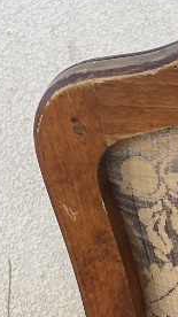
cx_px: 355
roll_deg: +2.6
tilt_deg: -30.1
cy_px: 473
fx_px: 1033
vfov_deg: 16.0
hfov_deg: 9.2
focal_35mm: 123
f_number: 1.6
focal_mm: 4.2
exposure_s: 1/895
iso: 32
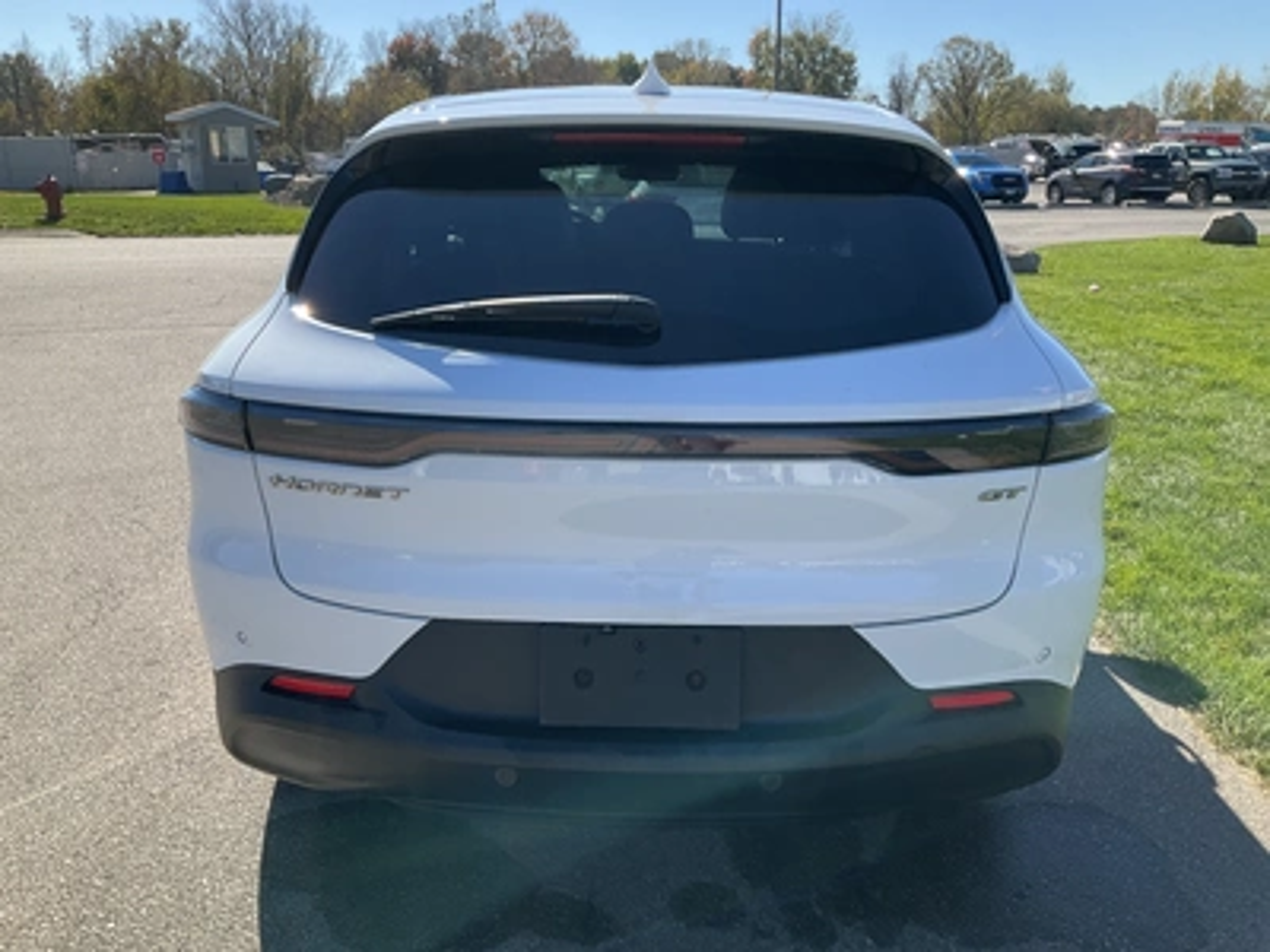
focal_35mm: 29
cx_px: 635
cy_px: 476
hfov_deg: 61.7
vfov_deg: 48.2
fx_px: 1064
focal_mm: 3
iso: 25
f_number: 1.8
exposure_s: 1/1055
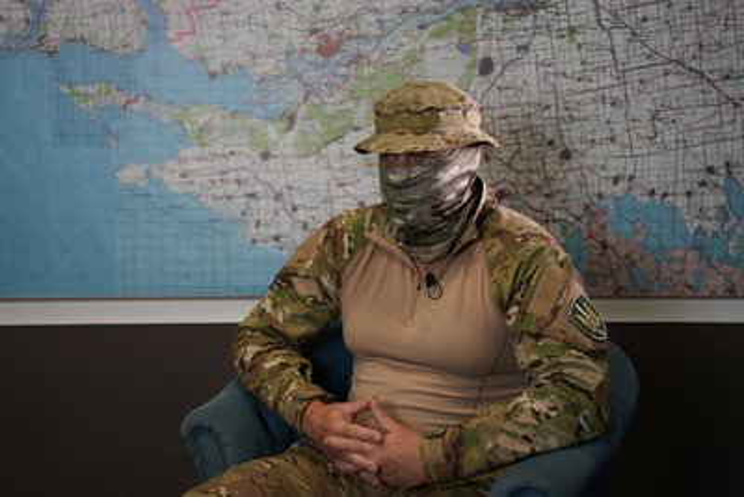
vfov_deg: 20.0
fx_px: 1406
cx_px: 372
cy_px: 248
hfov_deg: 29.6
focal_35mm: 68
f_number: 2.8
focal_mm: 68
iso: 320
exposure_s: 1/50
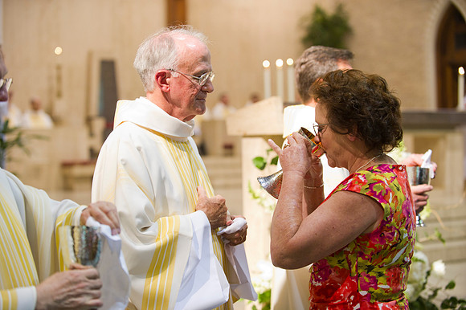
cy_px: 155
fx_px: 970
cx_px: 233
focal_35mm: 75
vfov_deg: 18.2
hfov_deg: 27.0
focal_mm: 75
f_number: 2.8
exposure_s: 1/80
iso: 2000
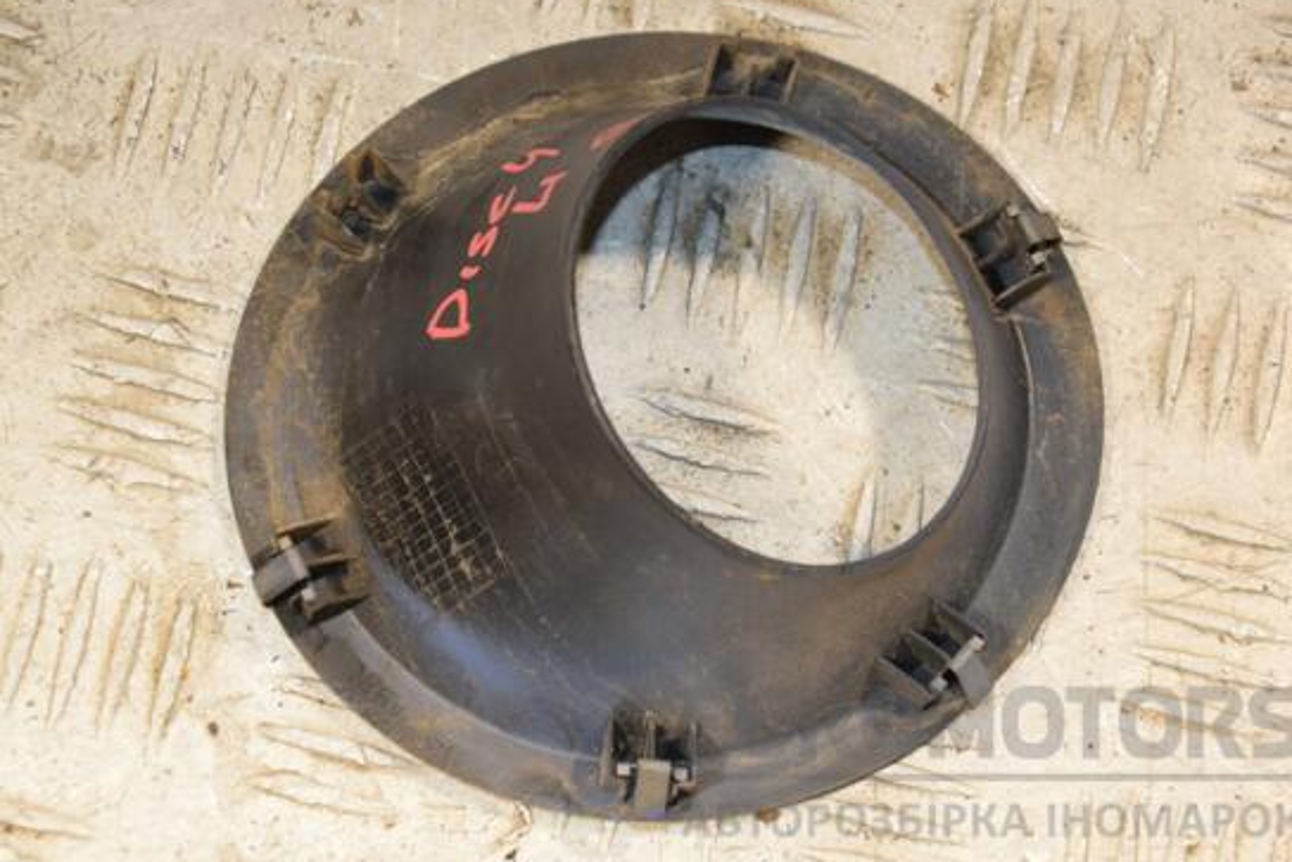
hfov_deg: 21.2
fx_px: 3446
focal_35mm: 96
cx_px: 636
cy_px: 406
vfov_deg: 14.3
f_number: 5.6
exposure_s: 1/200
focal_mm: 58
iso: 800
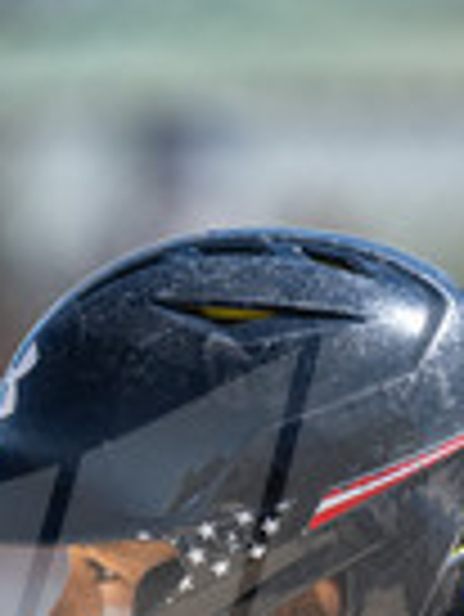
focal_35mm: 1066
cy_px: 751
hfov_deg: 1.4
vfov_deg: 1.9
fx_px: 19022
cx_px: 218
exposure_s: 1/2000
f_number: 5.6
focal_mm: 380
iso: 500
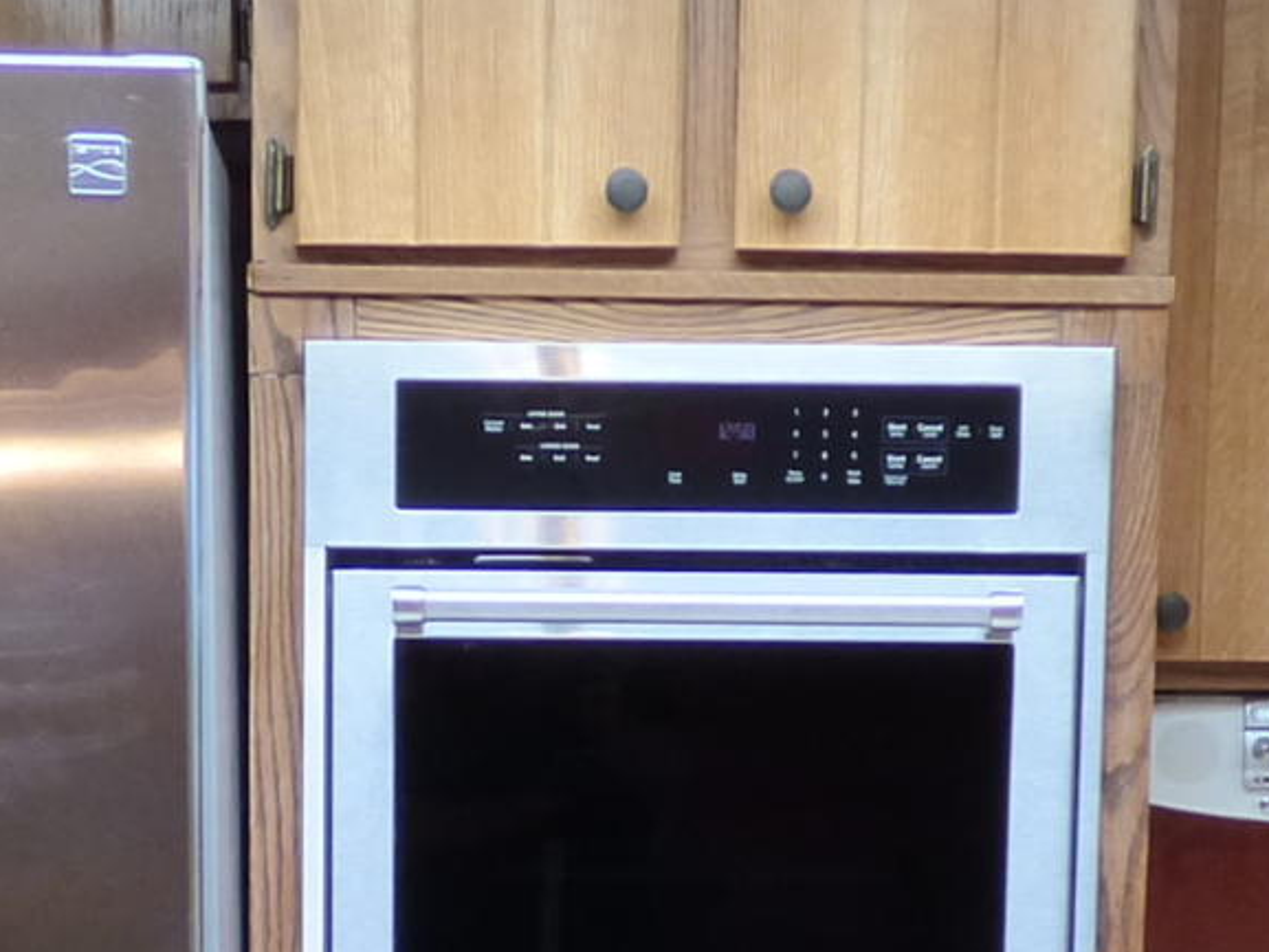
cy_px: 1447
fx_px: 3813
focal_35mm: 104
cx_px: 515
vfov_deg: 13.4
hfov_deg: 18.9
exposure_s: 1/50
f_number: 2.8
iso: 400
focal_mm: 3.58
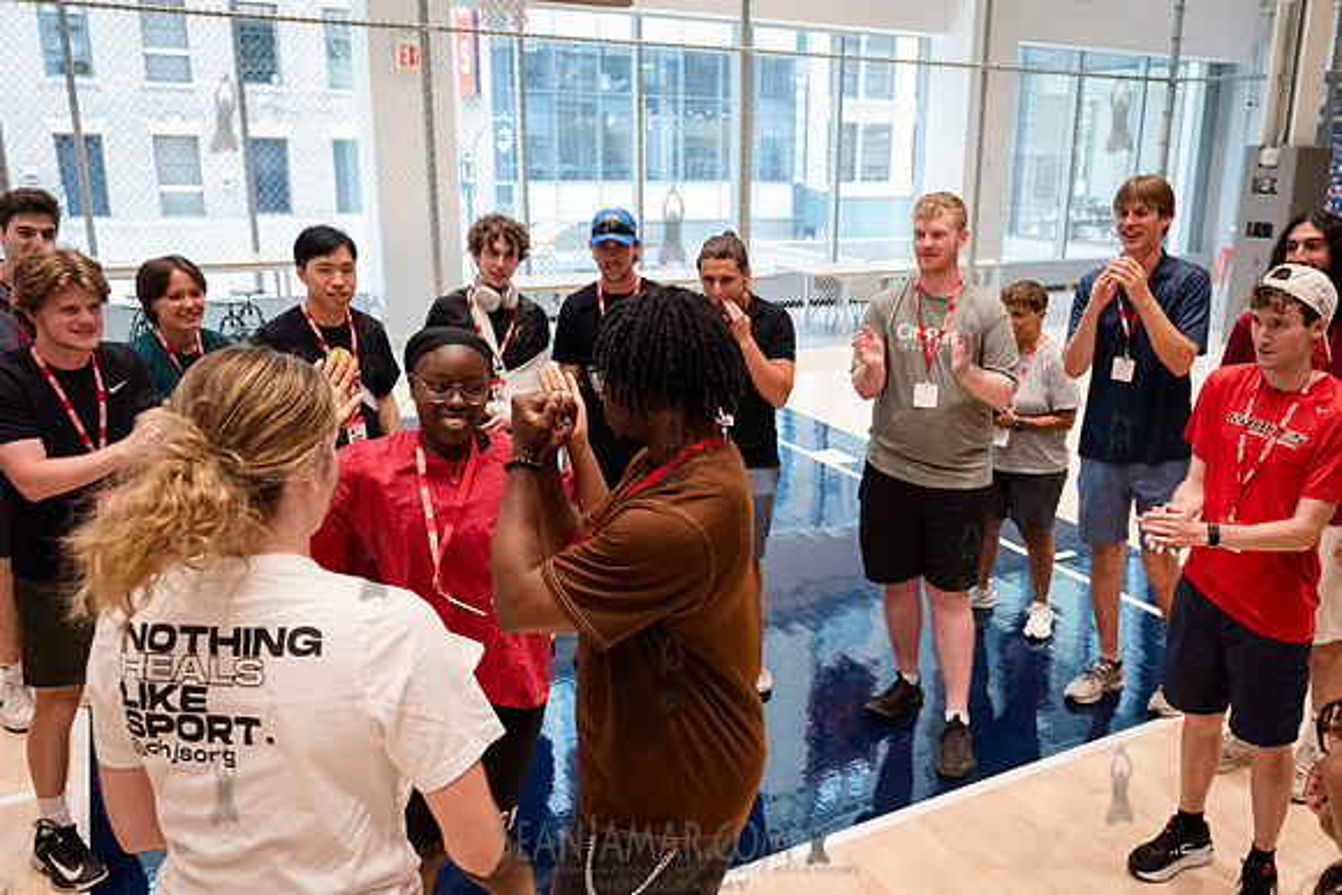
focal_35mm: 29
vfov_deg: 44.8
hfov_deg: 63.2
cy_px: 435
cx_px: 754
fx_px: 1087
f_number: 4
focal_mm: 24
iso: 5000
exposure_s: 1/400
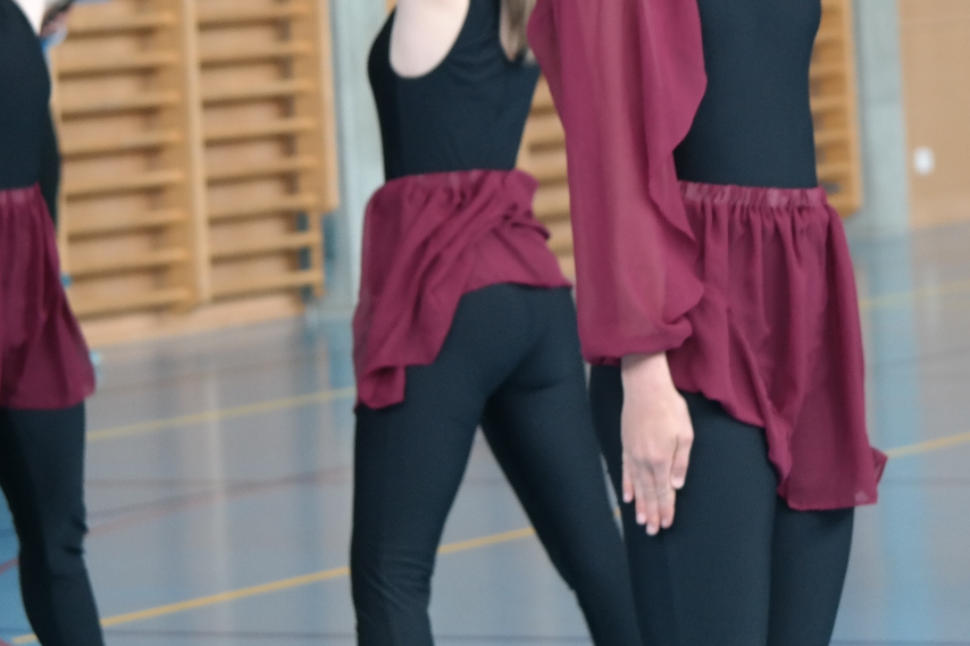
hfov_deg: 8.7
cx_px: 462
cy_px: 68
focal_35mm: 236
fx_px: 6357
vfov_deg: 5.8
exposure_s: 1/125
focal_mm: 82
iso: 800
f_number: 5
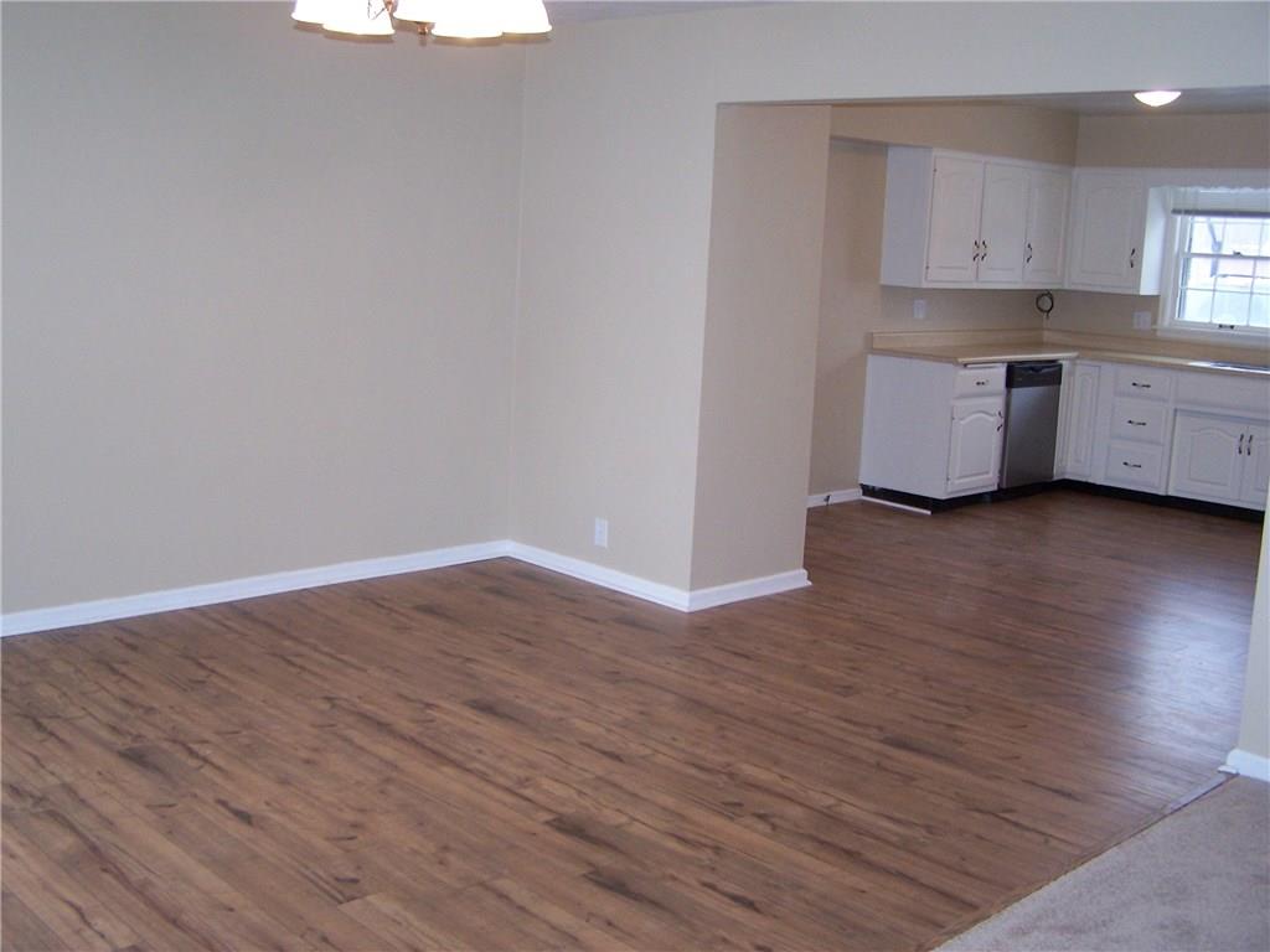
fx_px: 1394
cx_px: 635
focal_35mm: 38
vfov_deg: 37.7
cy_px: 476
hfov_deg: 49.0
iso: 140
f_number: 2.8
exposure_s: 1/60
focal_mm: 6.3
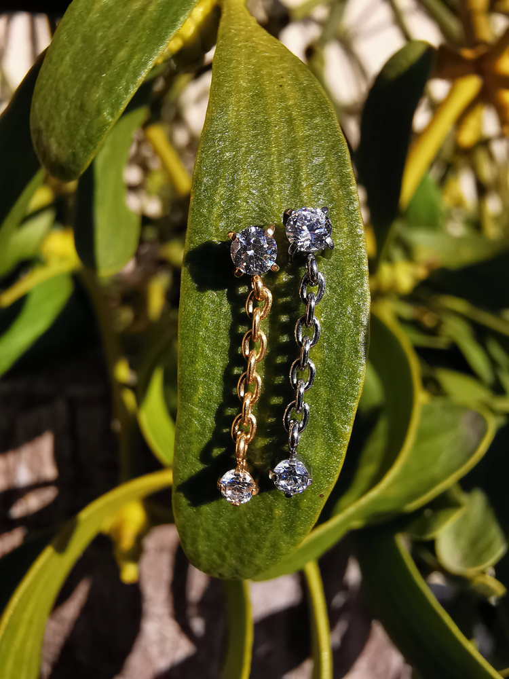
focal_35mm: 27
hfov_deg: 51.4
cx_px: 254
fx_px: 529
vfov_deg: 65.3
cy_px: 340
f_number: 2.2
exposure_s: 1/1012
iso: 50
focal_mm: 2.35
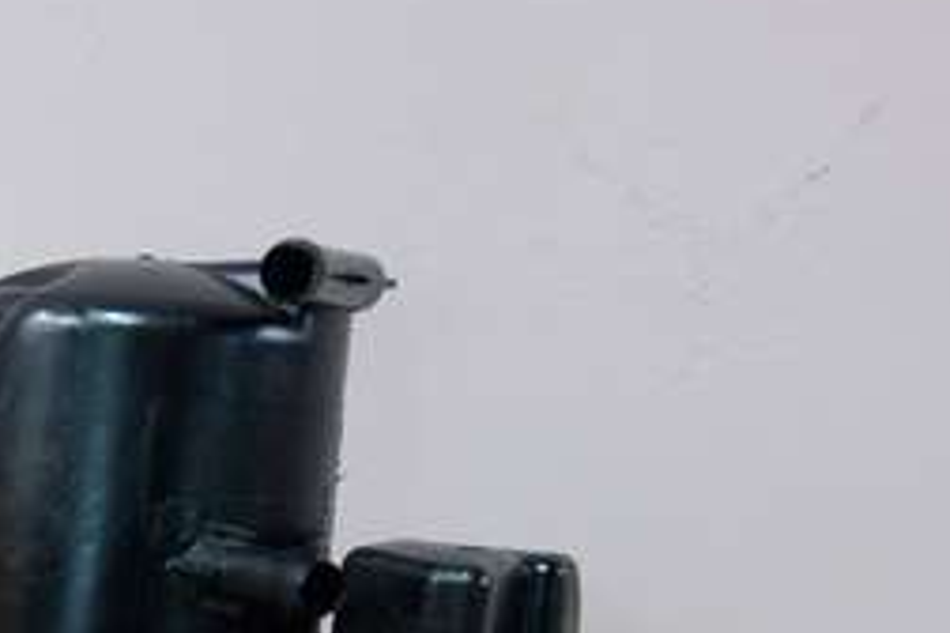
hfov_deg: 19.9
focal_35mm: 91
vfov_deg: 14.2
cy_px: 914
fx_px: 2401
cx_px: -400
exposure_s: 1/25
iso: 800
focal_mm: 10.4
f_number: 1.8
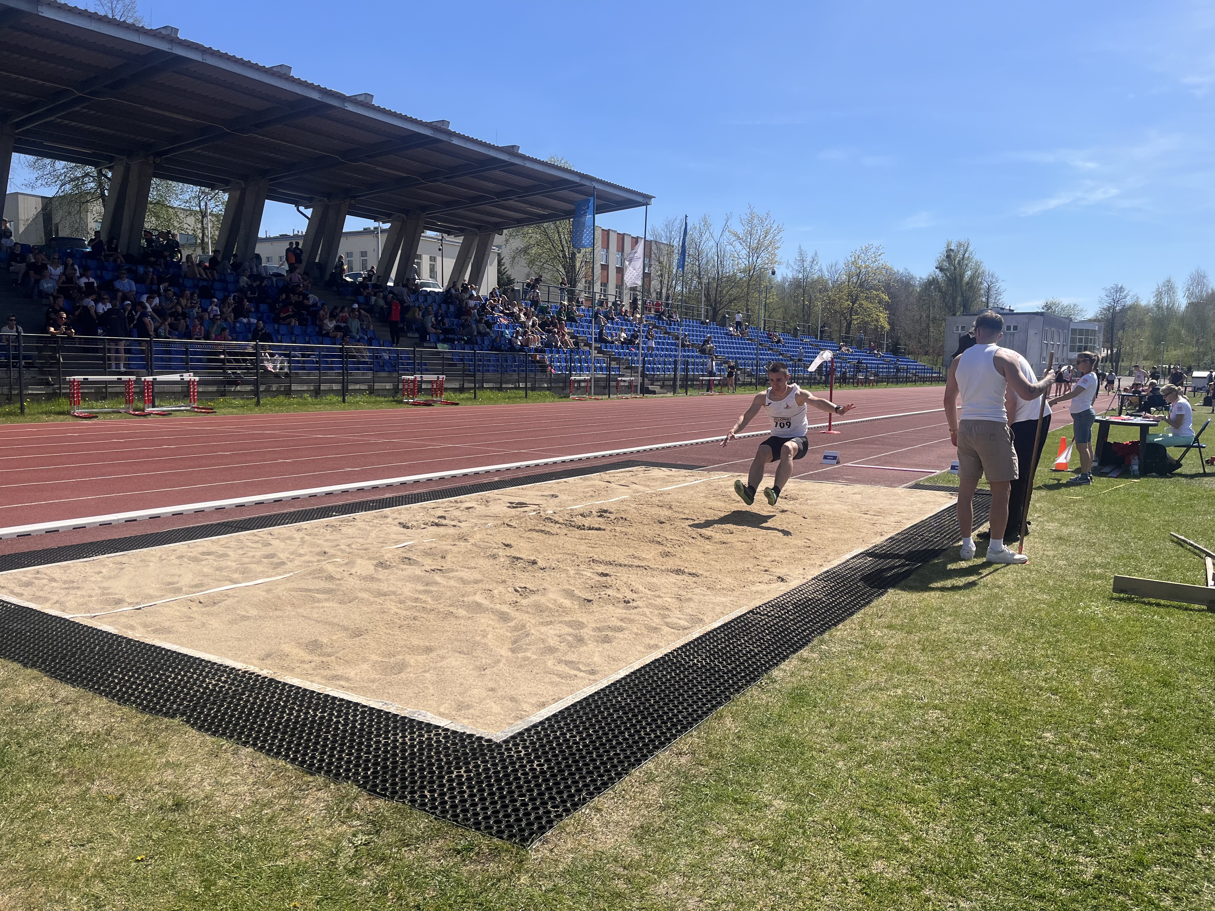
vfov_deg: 53.1
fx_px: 913
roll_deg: -1.2
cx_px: 608
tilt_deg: -5.0
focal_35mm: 26
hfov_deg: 67.3
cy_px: 456
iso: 50
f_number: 1.6
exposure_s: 1/4310
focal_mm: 5.1
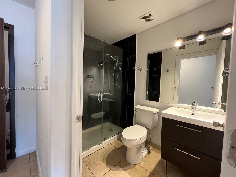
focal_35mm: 13
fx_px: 89
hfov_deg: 106.2
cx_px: 118
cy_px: 88
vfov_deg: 89.9
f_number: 1.8
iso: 400
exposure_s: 1/60
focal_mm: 1.57
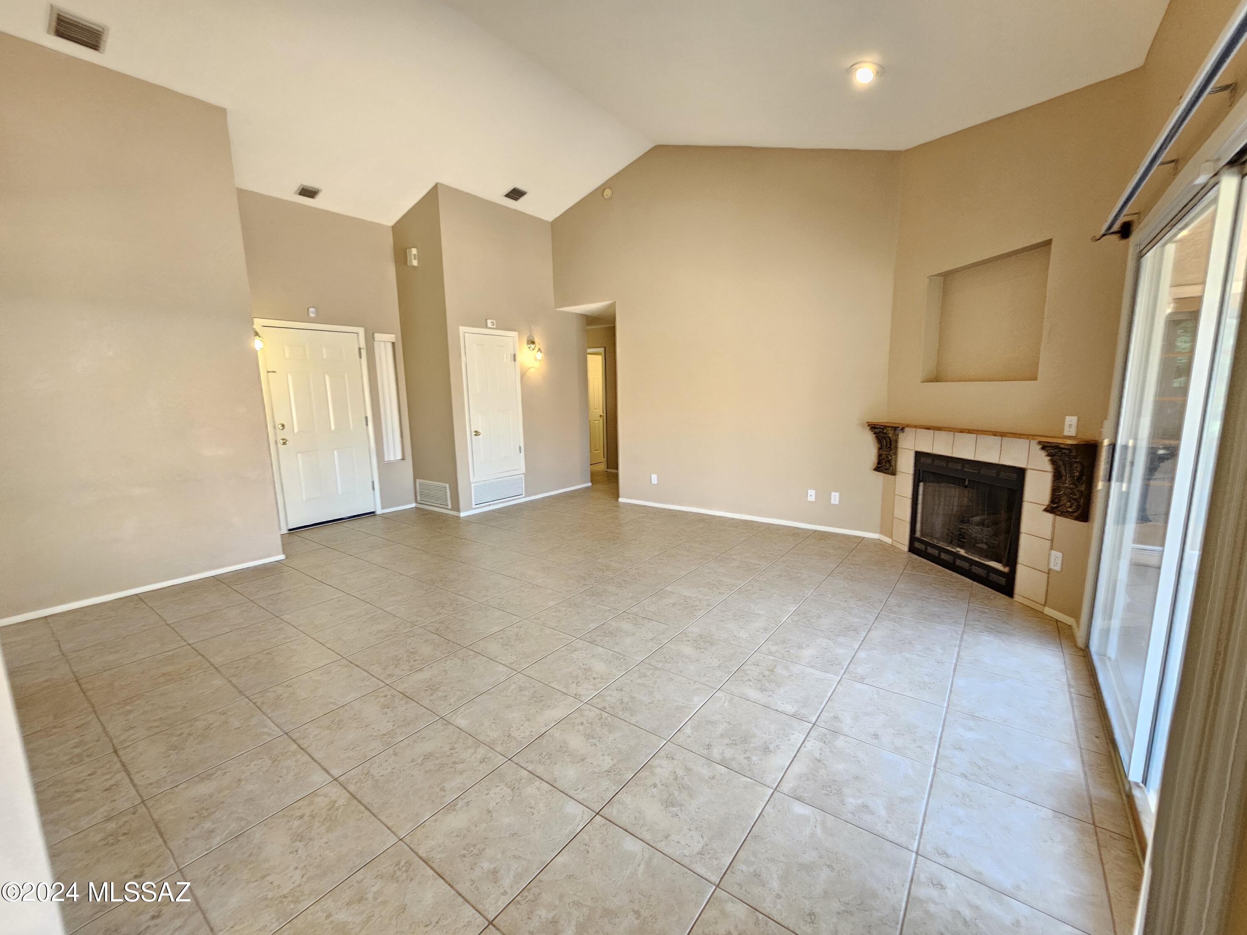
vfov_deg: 89.9
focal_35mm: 13
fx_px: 468
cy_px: 468
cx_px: 624
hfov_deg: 106.2
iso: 250
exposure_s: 1/60
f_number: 2.2
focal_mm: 2.2
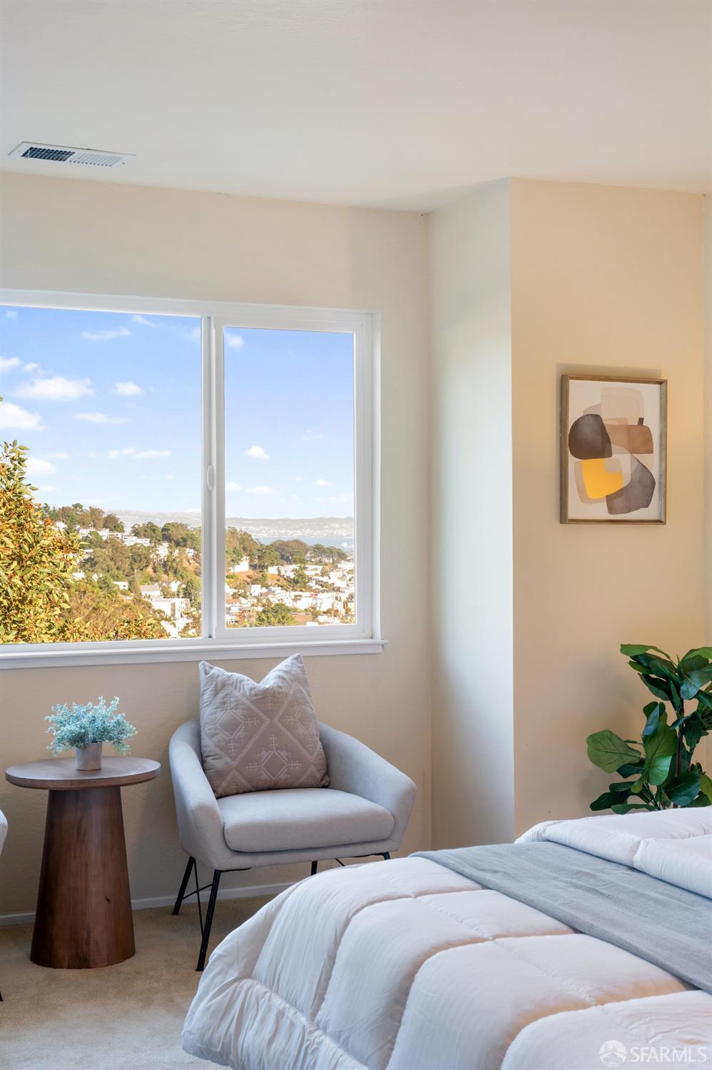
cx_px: 356
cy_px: 535
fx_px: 1485
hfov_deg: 27.0
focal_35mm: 50
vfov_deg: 39.6
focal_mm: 50
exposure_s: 1/6
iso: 200
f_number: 8
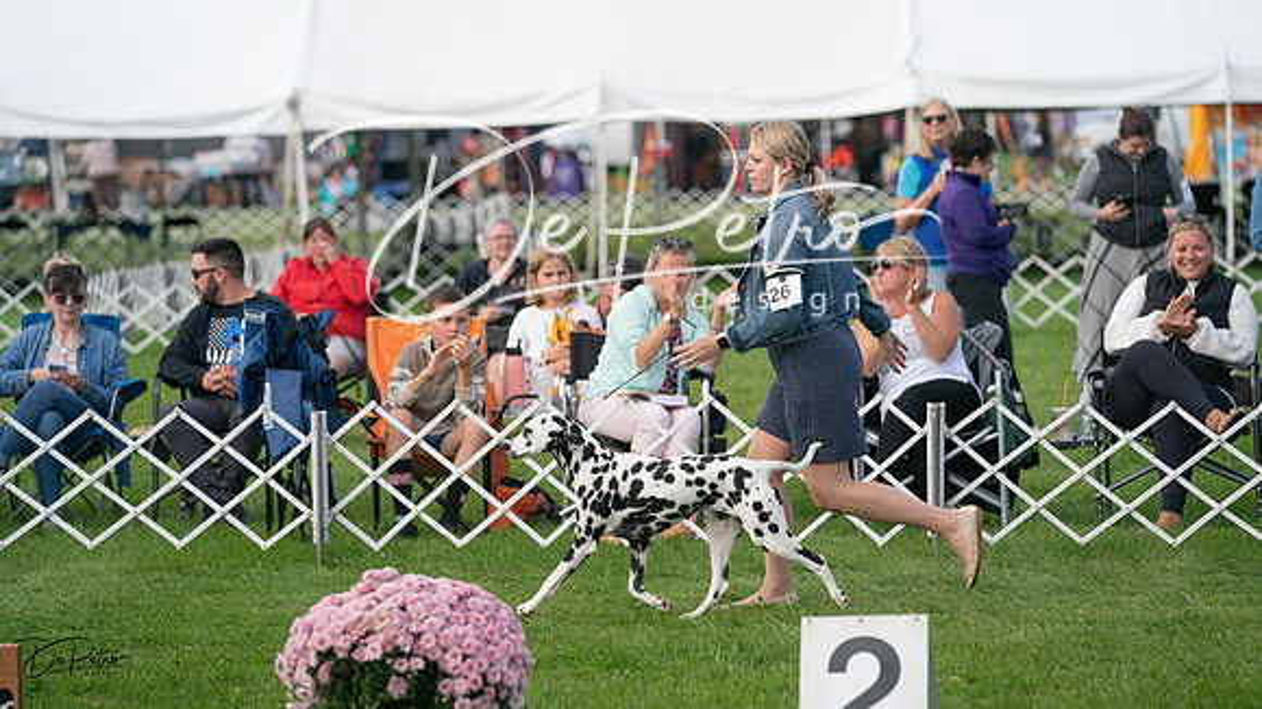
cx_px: 631
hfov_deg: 14.7
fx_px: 4906
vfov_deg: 8.3
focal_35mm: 147
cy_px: 354
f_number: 3.5
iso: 500
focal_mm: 140
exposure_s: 1/3200
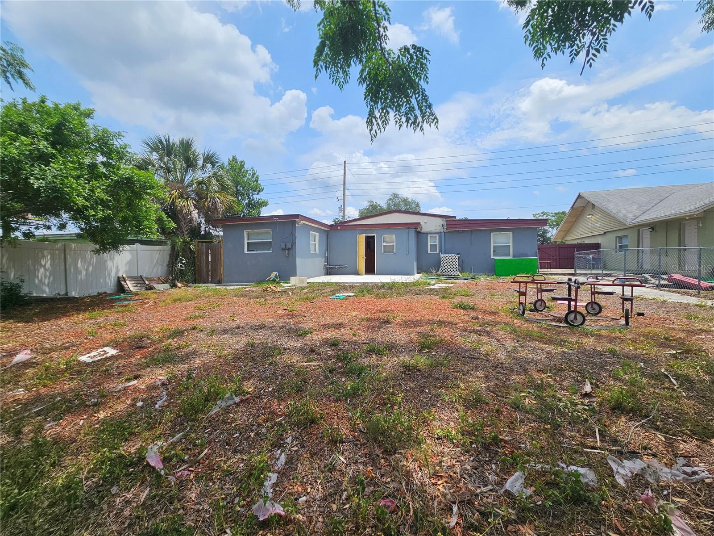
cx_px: 357
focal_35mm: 13
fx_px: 268
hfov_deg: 106.2
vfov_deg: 89.9
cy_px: 268
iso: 50
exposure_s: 1/2693
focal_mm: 2.2
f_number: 2.2
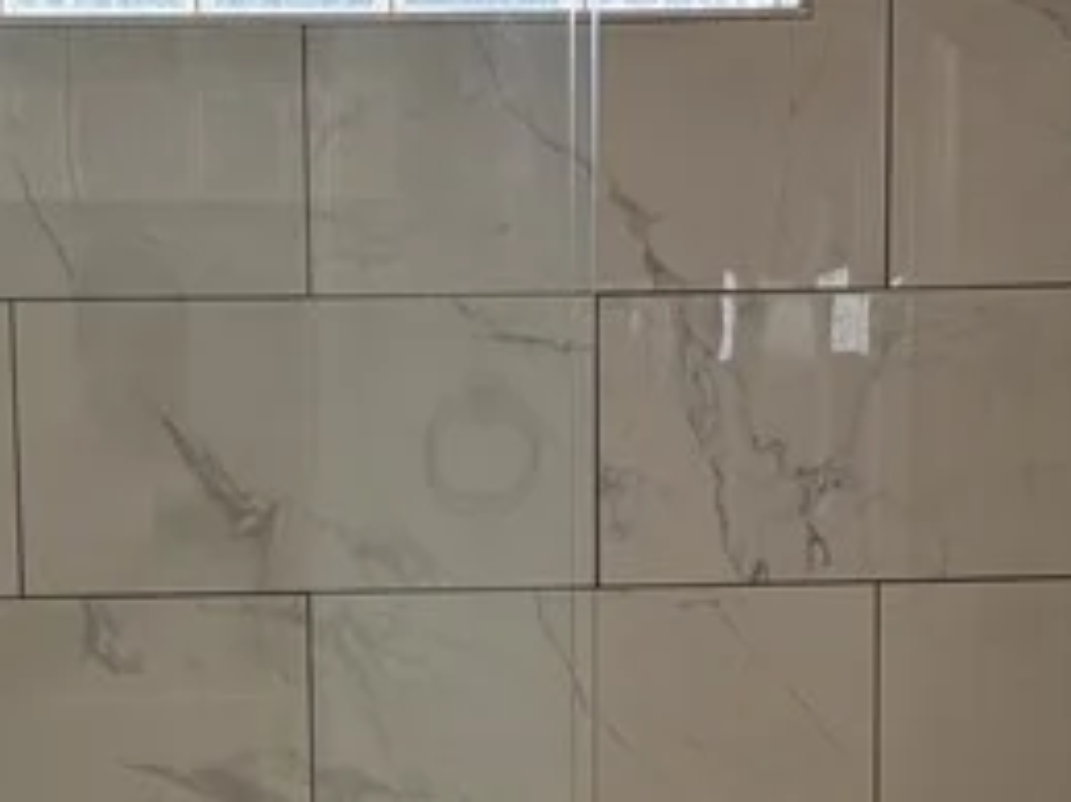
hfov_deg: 20.6
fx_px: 2938
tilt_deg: -6.5
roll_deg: +0.1
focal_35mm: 95
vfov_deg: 15.2
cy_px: 852
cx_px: 389
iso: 200
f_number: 1.78
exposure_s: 1/169
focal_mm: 6.76
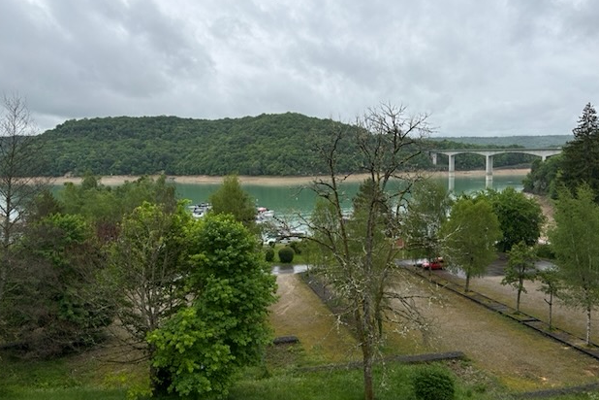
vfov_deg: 46.4
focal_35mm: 28
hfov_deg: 65.5
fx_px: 466
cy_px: 190
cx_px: 301
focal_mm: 5.96
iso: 50
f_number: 1.6
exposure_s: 1/2141
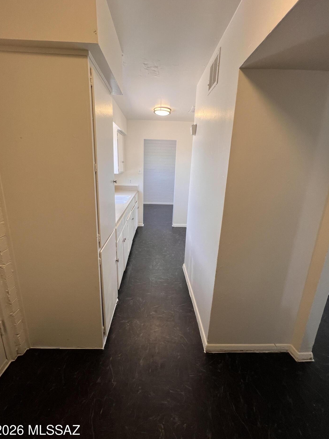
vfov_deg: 102.0
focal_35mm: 14
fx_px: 177
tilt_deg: -15.4
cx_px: 161
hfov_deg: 85.7
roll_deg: -2.4
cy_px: 215
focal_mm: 1.57
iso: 64
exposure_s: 1/120
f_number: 1.8
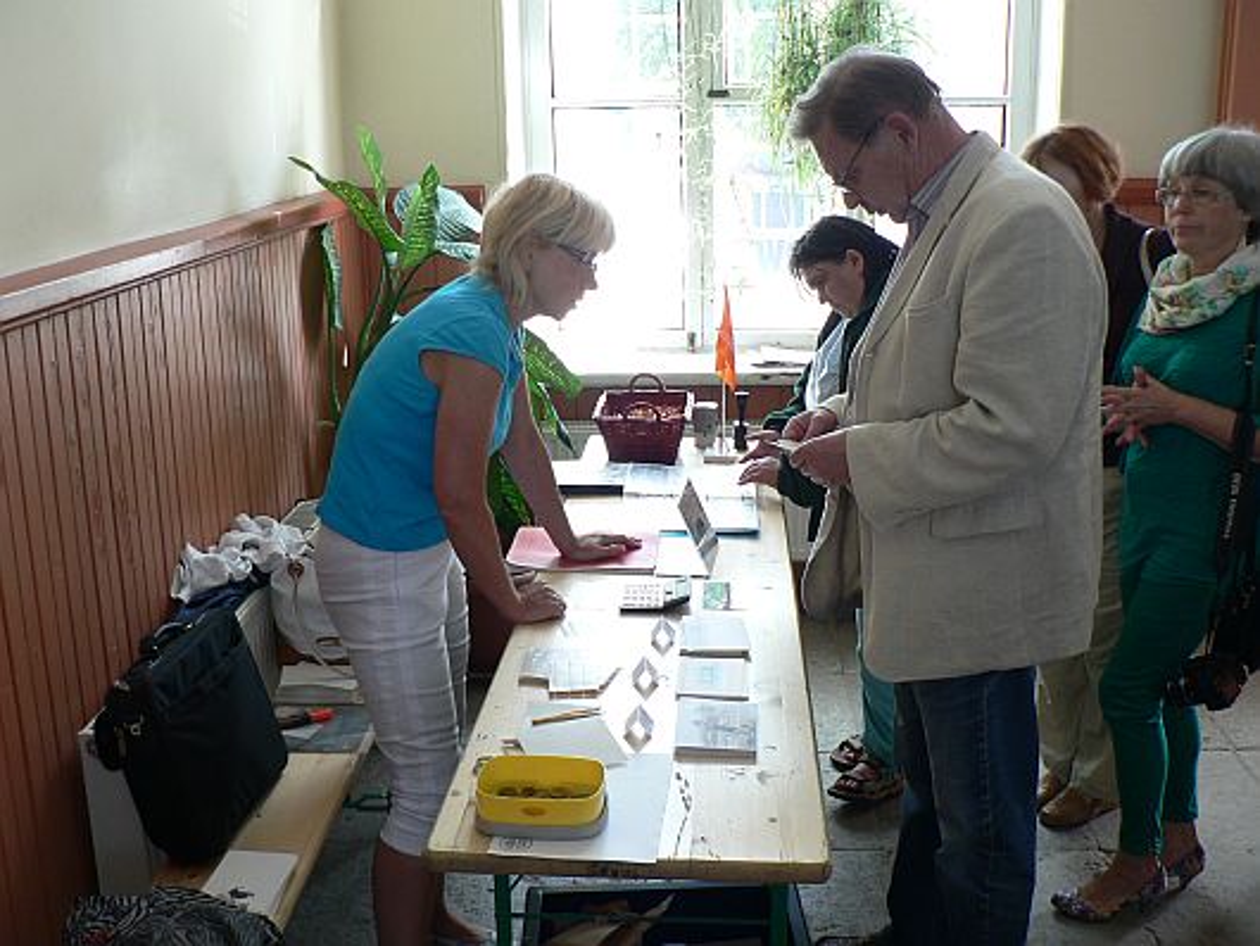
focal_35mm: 36
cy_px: 473
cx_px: 630
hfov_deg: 51.3
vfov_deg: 39.7
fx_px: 1311
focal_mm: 6
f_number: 2.8
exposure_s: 1/25
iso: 100
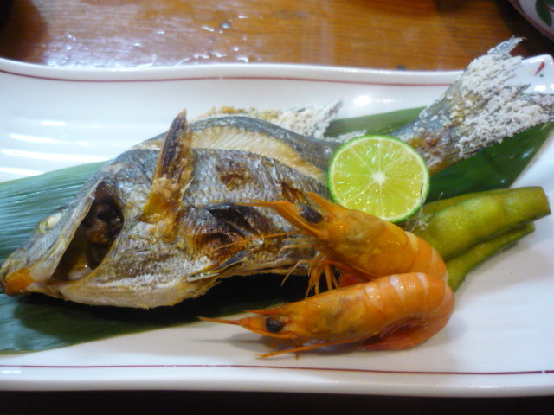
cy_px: 208
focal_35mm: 33
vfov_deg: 42.9
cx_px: 277
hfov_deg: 55.4
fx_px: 528
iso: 400
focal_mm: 5.5
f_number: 2.8
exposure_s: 1/20
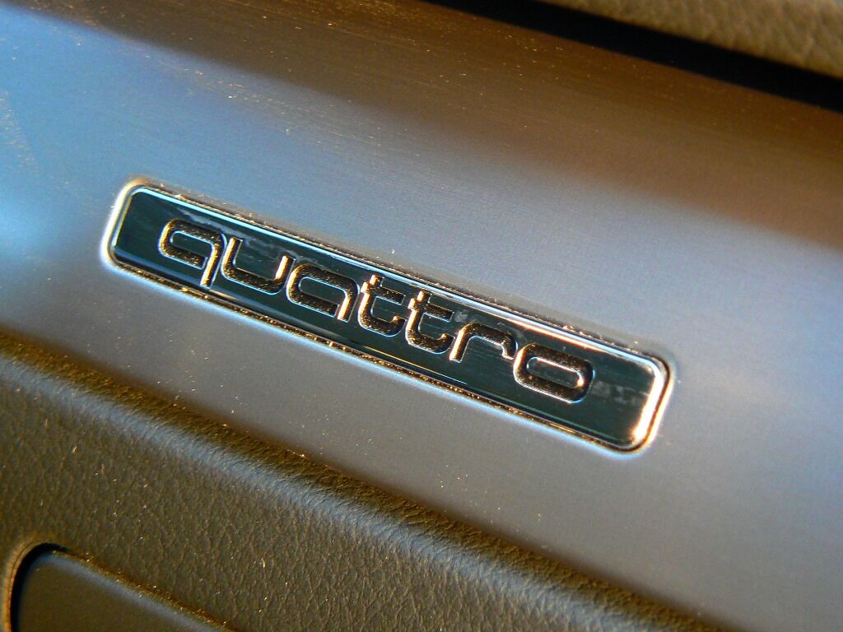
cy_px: 316
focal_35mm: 124
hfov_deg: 15.9
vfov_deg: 12.0
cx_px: 422
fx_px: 3020
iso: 200
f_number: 3.2
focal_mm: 20.7
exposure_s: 1/30
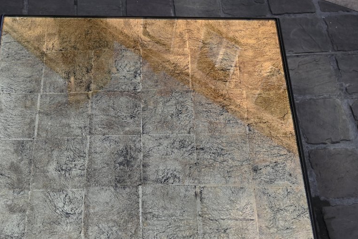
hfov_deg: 42.2
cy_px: 151
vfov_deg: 28.9
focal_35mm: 46
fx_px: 461
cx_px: 138
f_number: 5.6
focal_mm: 19.5
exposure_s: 1/250
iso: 100
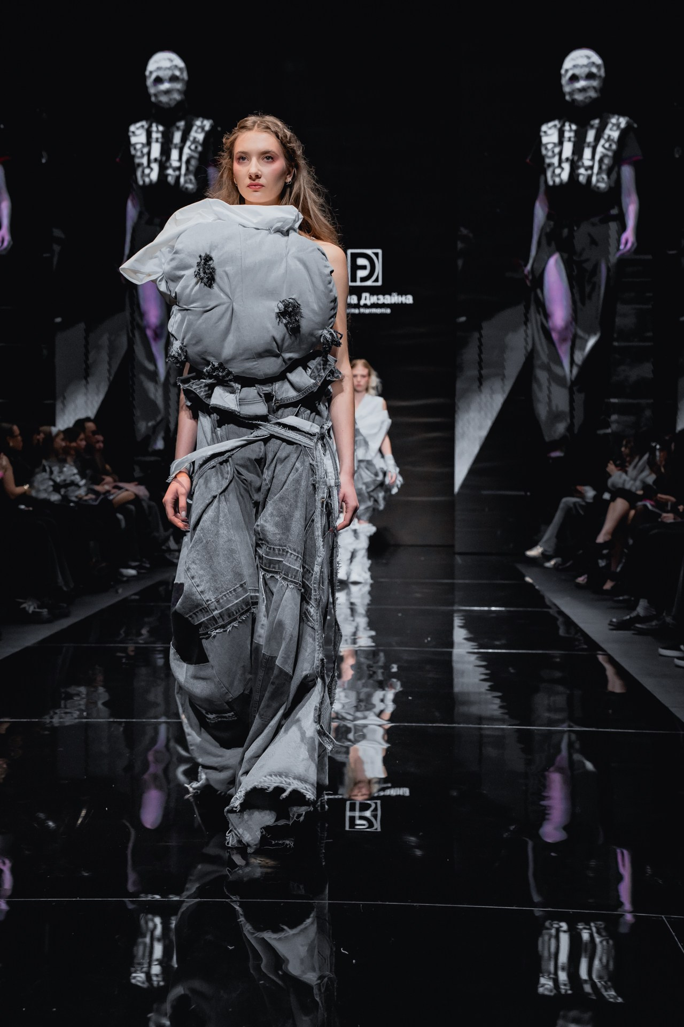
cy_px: 514
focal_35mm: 46
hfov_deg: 29.2
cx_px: 342
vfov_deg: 42.7
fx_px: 1311
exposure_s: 1/250
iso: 2000
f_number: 4.5
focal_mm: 46
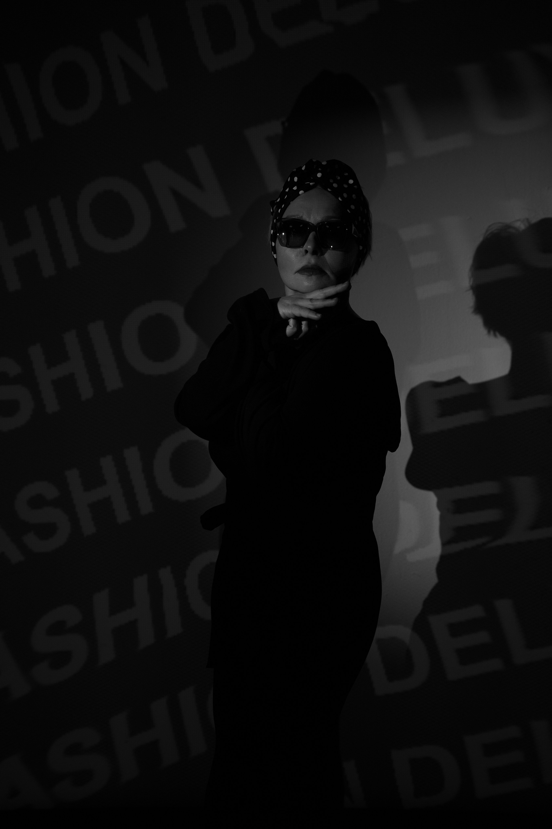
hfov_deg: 11.8
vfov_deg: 17.6
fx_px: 2668
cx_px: 276
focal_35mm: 116
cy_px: 414
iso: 400
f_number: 2.8
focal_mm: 116
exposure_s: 1/125
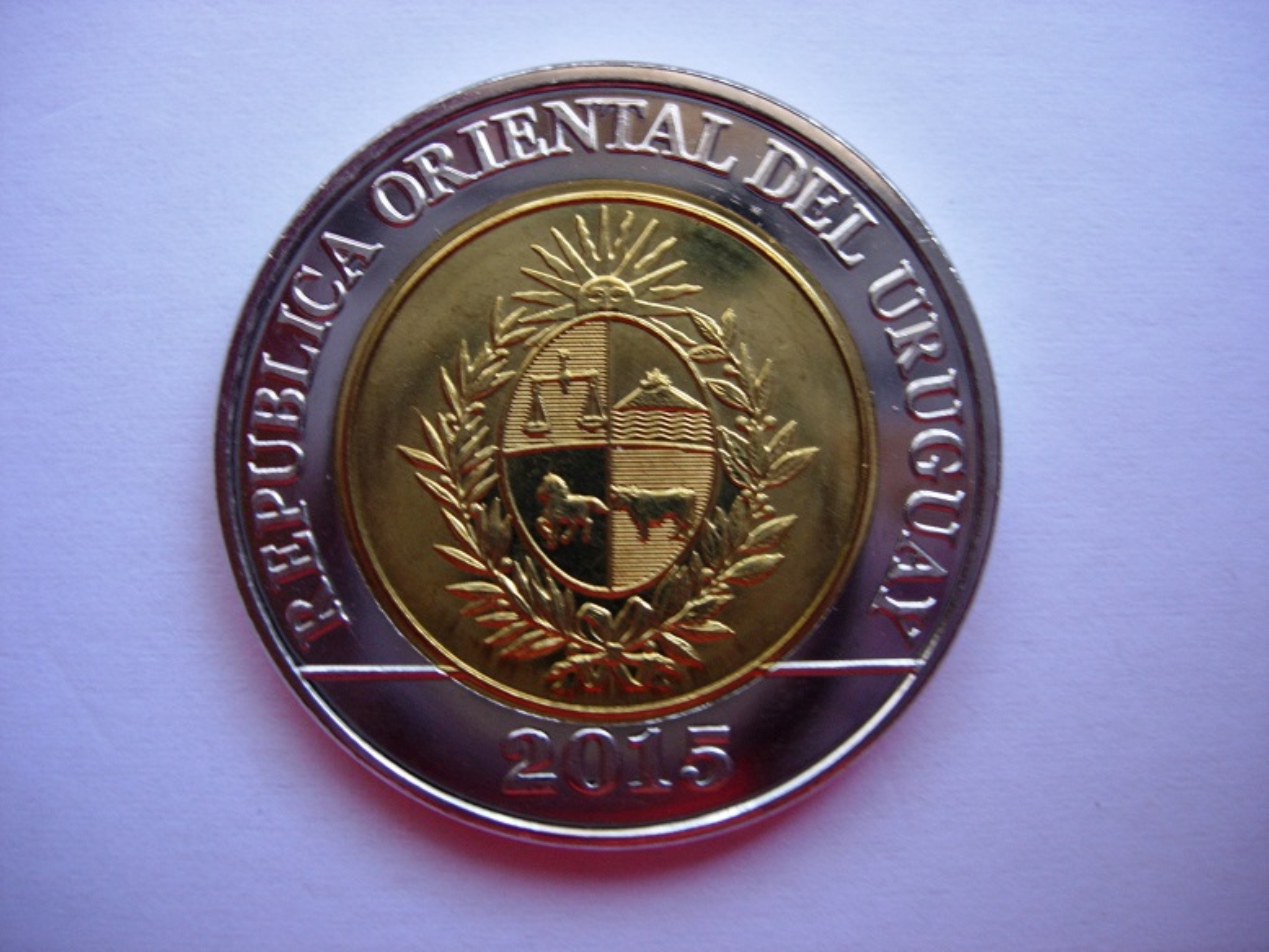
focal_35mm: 38
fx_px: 1393
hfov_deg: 49.0
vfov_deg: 37.7
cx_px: 634
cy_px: 476
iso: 102
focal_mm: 7.8
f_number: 2.8
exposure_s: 1/32
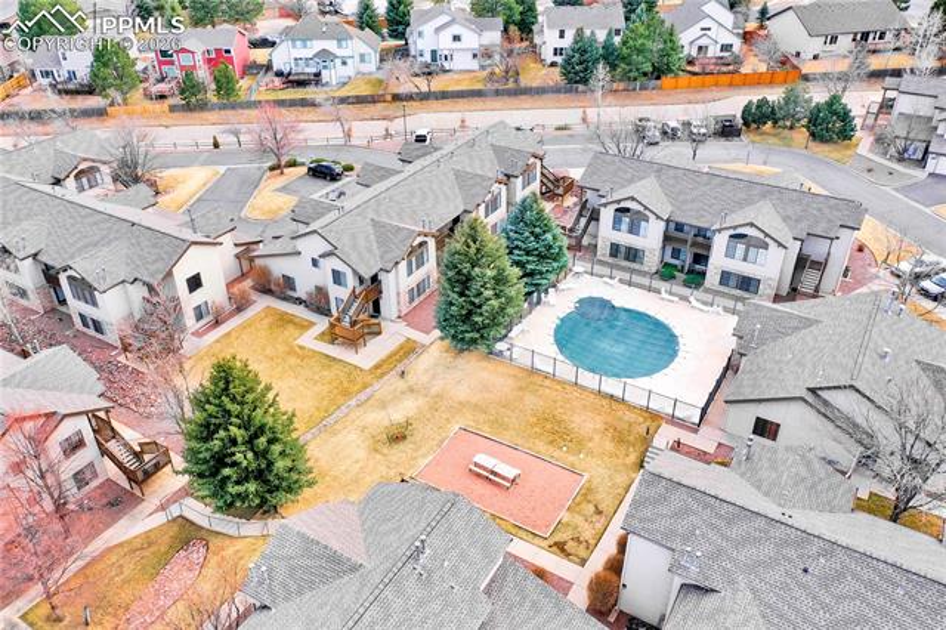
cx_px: 473
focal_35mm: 28
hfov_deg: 65.5
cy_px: 315
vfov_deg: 46.4
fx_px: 735
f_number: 4.5
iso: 100
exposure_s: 1/120
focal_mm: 10.26
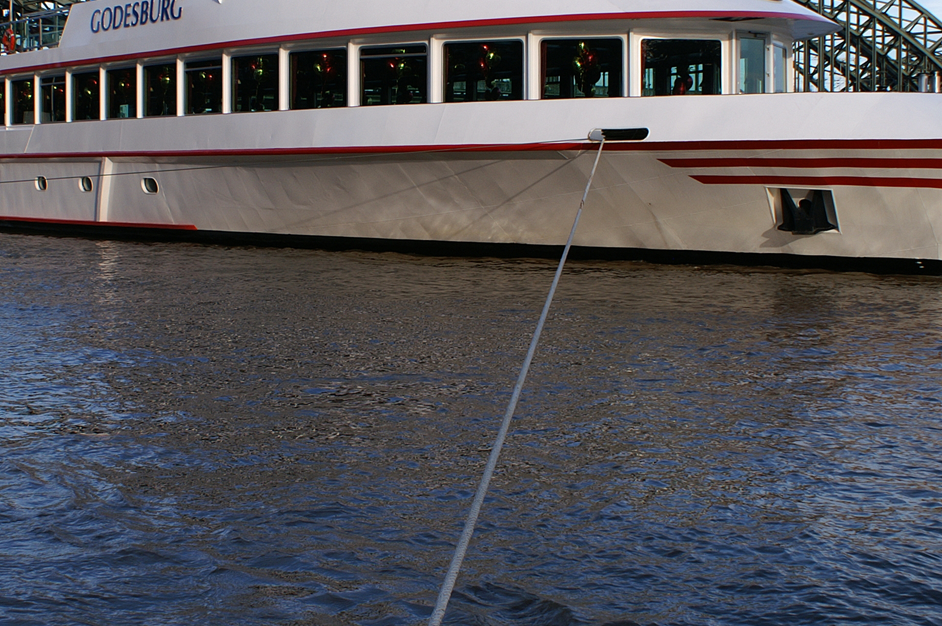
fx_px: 1412
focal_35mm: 54
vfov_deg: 24.9
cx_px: 385
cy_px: 230
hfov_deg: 36.8
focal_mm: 22
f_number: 8
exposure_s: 1/250
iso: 100
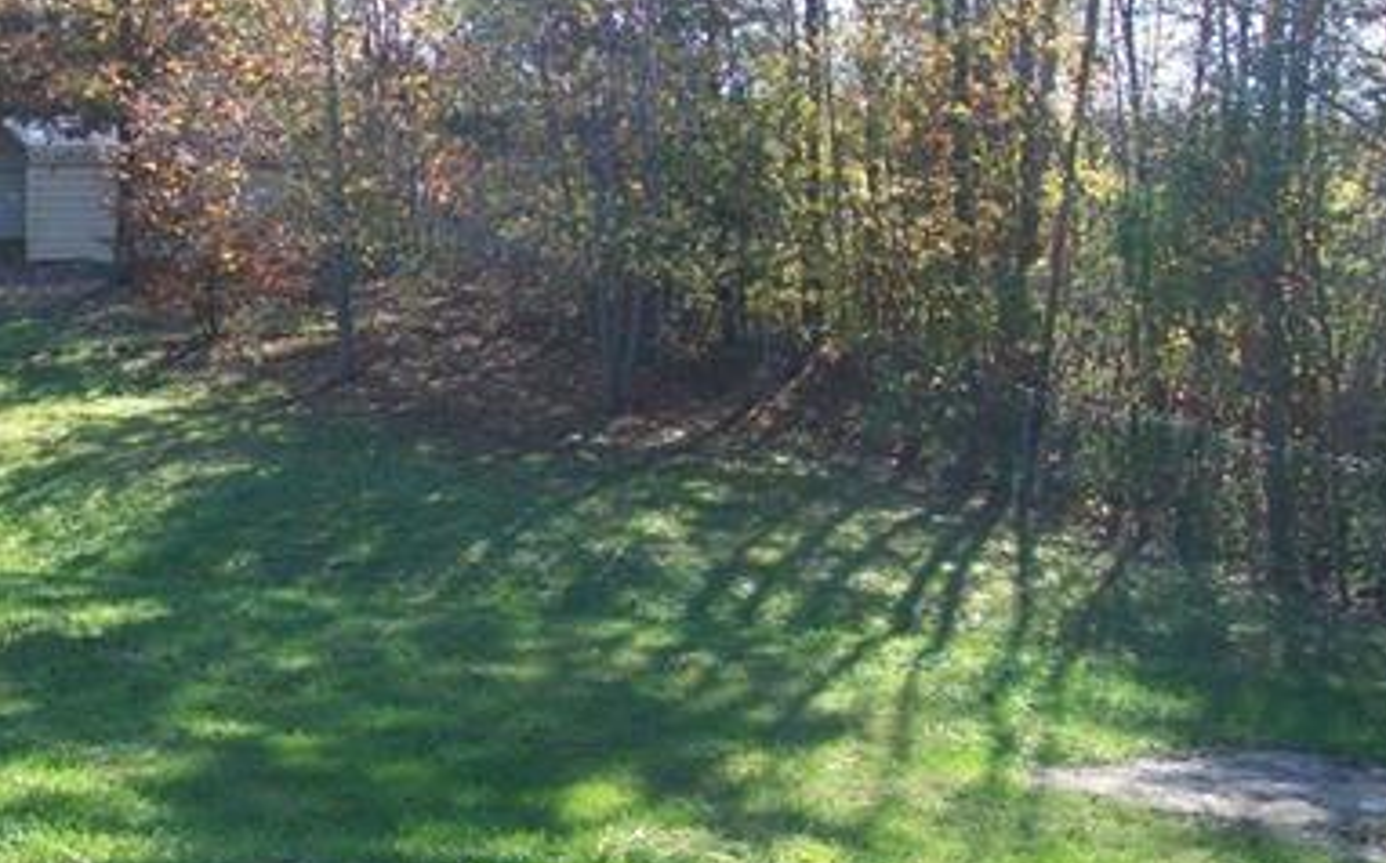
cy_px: 450
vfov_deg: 20.3
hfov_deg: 31.2
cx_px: 283
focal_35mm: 64
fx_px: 2415
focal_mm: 6
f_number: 2.7
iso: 64
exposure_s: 1/250
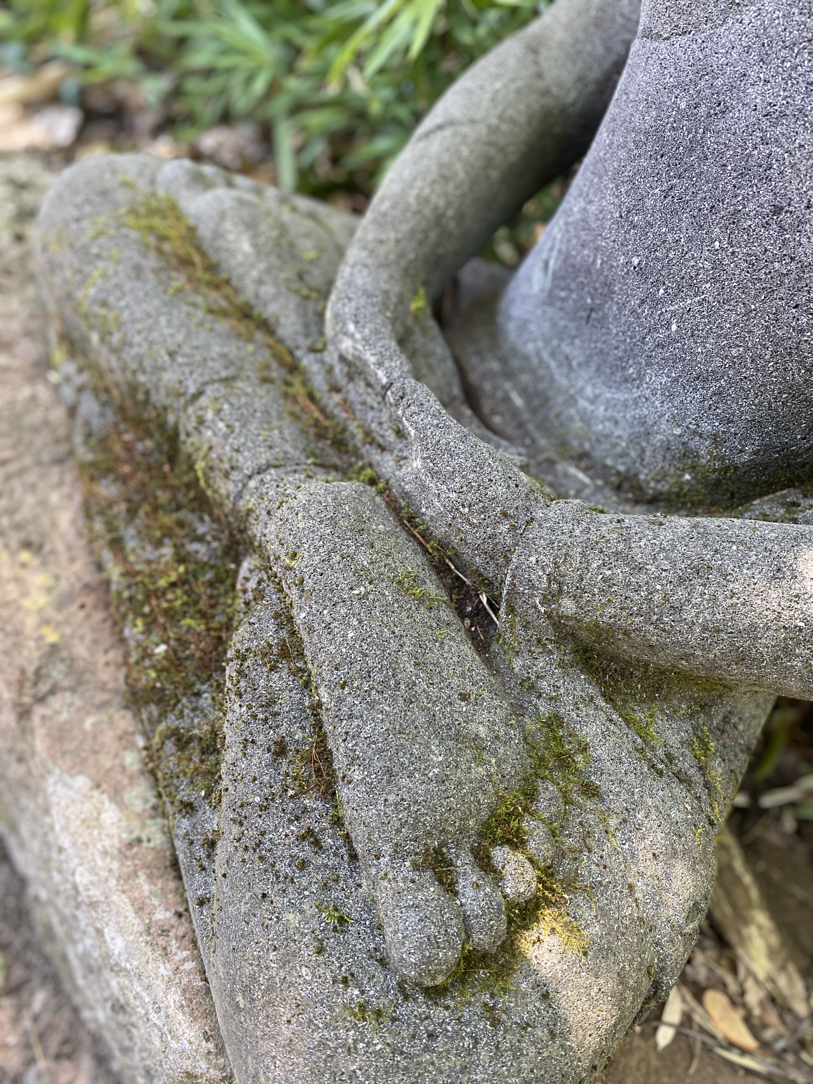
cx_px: 406
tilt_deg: -55.1
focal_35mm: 26
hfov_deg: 53.1
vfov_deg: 67.3
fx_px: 814
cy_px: 542
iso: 125
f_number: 1.8
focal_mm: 4.25
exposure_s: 1/74
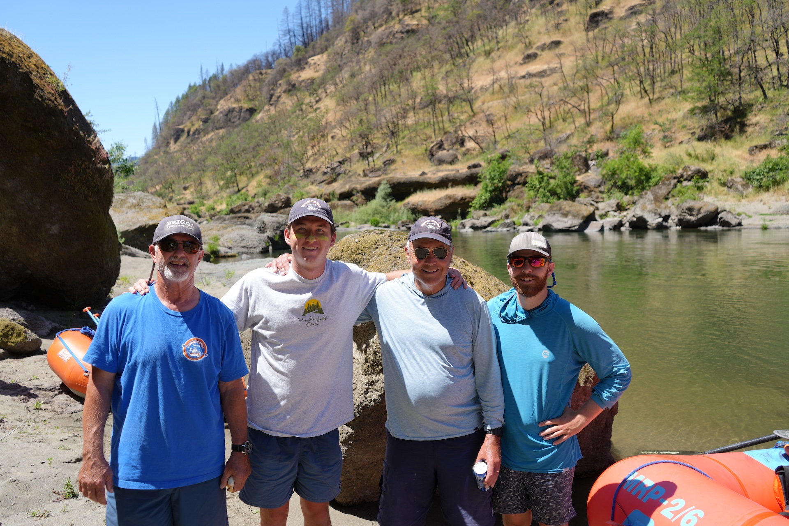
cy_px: 263
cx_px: 394
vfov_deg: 46.4
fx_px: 614
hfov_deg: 65.5
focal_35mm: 28
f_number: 4.5
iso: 100
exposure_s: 1/500
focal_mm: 28
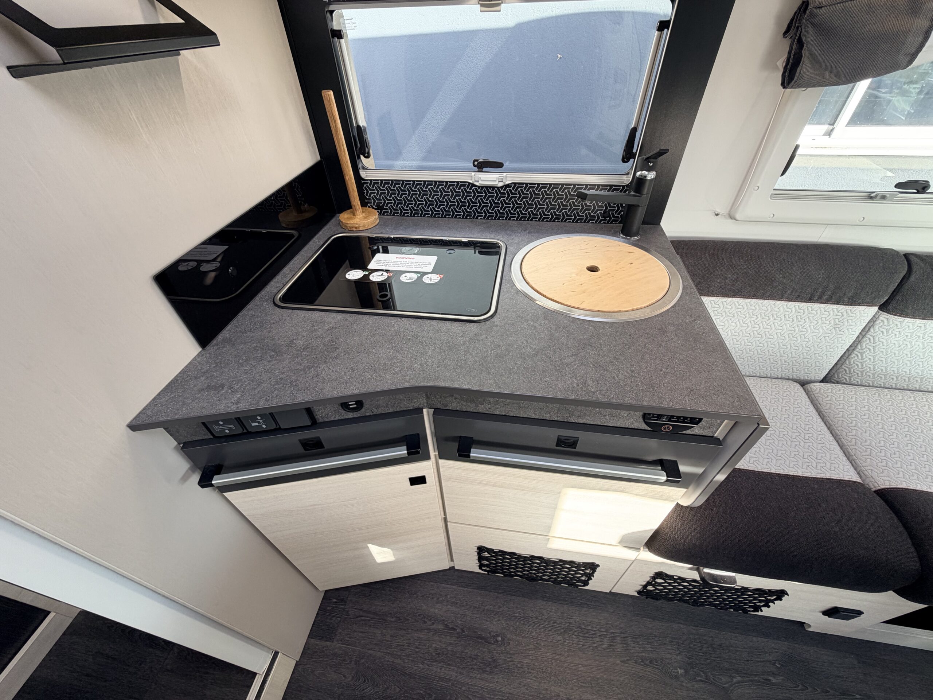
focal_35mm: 14
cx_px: 466
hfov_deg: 102.1
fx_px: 377
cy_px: 350
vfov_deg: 85.7
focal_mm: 2.22
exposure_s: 1/121
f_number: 2.2
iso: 100
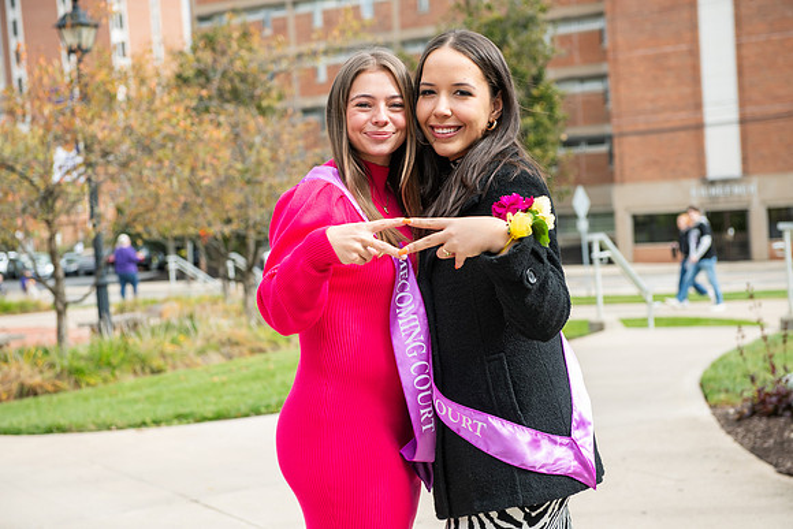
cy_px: 264
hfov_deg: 32.4
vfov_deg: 21.9
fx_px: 1366
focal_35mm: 62
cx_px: 396
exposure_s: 1/400
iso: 250
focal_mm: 62
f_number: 4.5
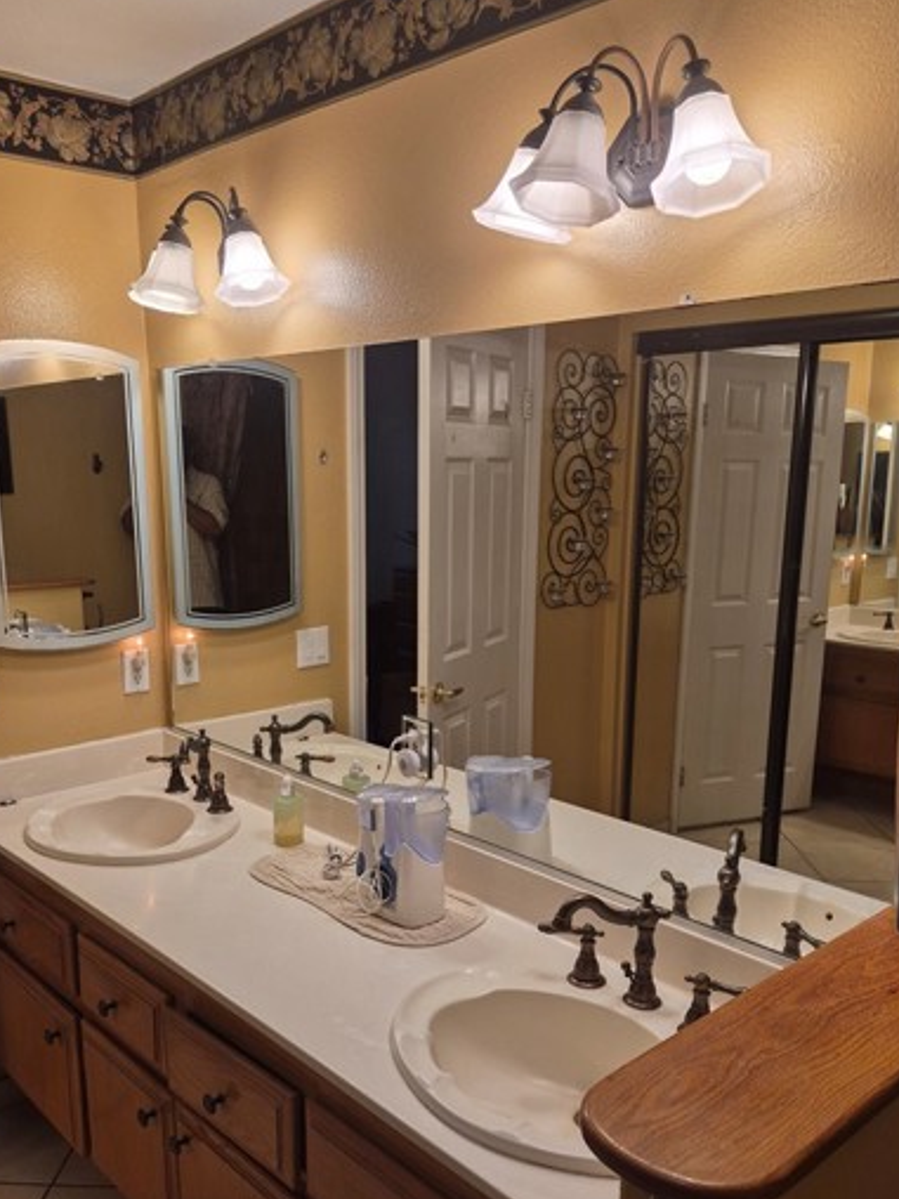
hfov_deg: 48.2
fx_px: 1004
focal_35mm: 29
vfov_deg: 61.4
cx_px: 420
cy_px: 682
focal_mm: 5.4
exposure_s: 1/120
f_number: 1.8
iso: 100
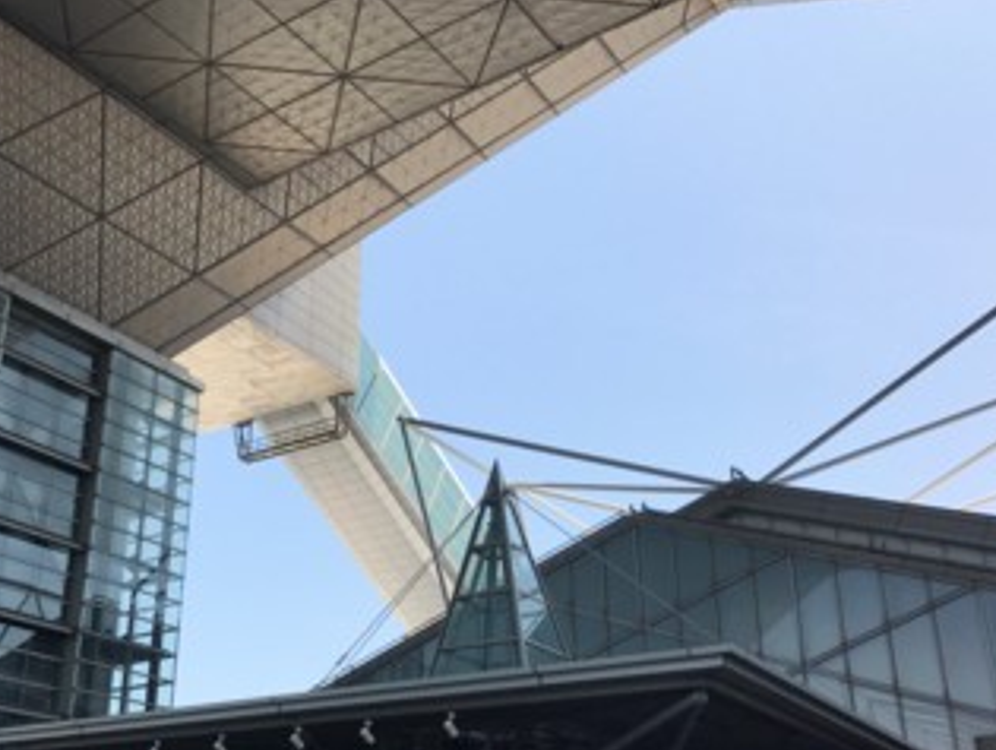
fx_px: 1152
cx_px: 357
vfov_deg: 35.8
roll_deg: -1.4
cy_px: 475
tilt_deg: +20.6
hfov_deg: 46.2
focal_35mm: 40
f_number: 1.8
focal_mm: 3.99
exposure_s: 1/2227
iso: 20
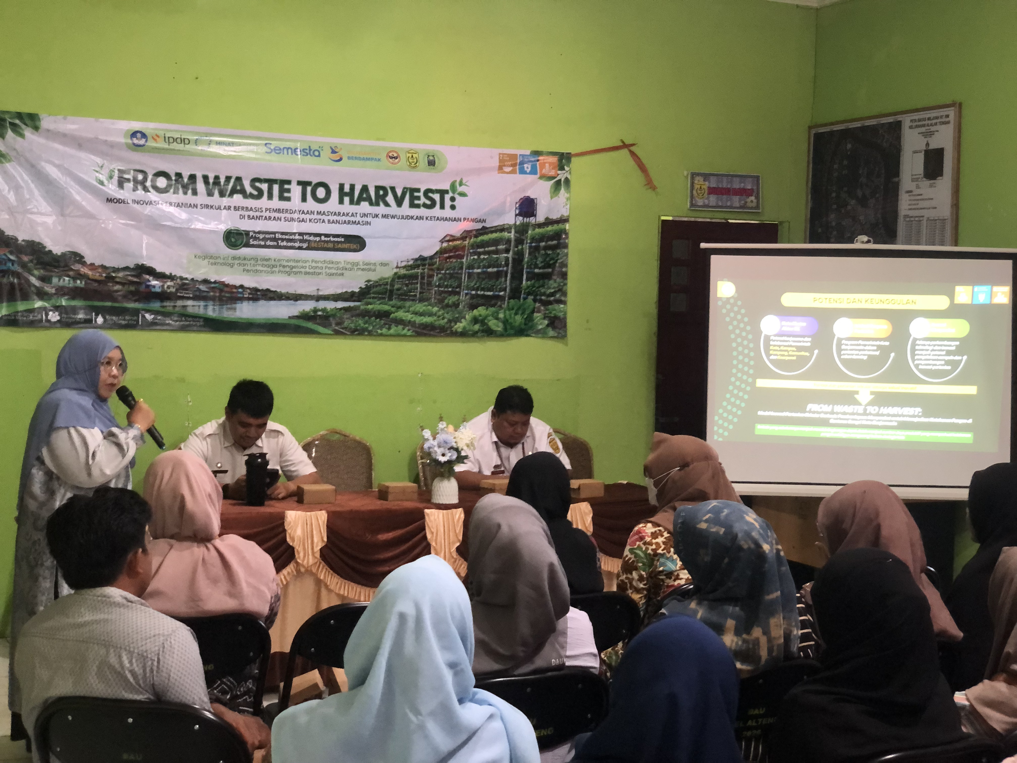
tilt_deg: -3.6
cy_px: 382
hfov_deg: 36.8
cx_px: 508
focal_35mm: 52
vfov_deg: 28.0
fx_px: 1528
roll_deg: -0.2
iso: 100
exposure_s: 1/30
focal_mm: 6
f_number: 2.4
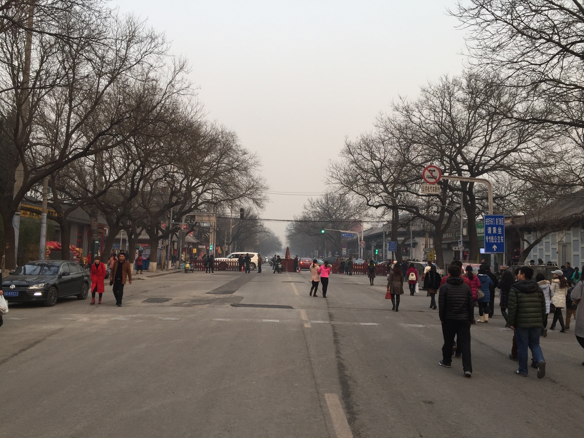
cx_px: 292
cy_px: 219
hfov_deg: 61.7
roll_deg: -1.9
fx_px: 489
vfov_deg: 48.2
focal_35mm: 29
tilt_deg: +4.6
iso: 32
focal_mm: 4.15
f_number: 2.2
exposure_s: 1/117
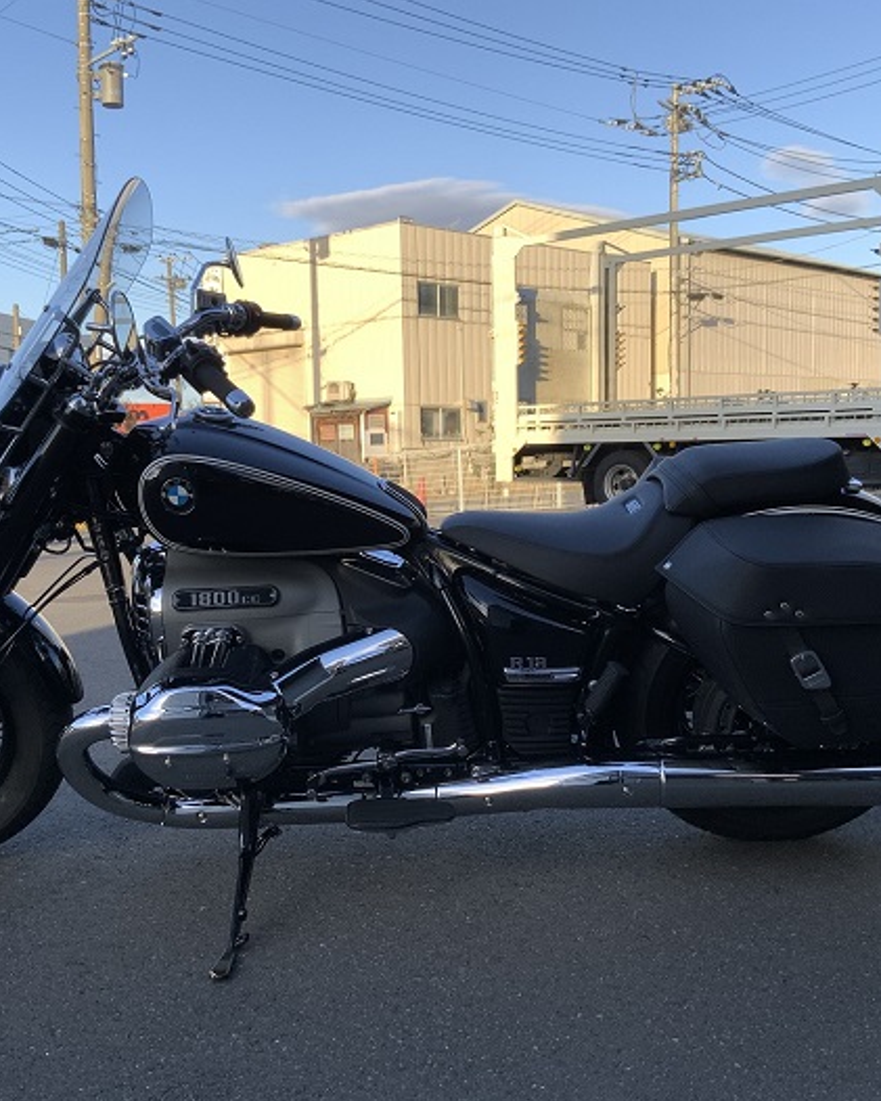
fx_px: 1238
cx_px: 400
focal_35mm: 38
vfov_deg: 47.9
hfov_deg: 39.1
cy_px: 552
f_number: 1.8
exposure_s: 1/816
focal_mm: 3
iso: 16
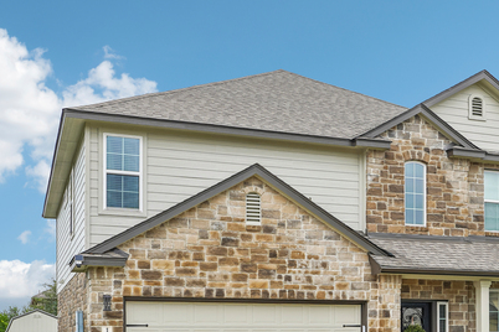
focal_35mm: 52
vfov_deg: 25.9
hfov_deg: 37.8
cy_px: 235
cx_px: 344
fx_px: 718
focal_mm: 32.5
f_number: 8
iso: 100
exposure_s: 1/160
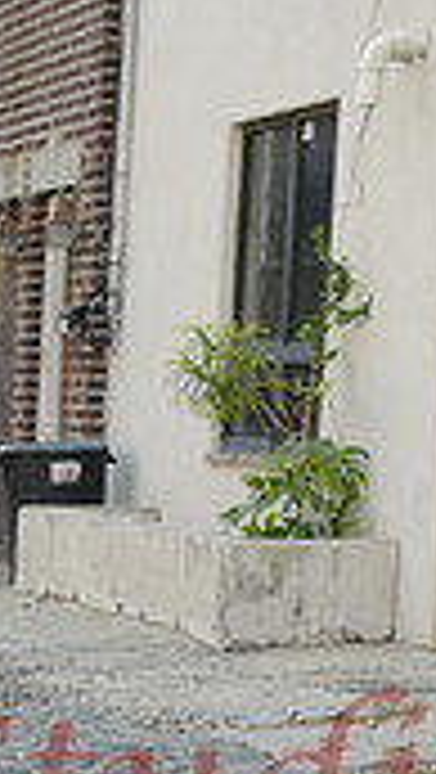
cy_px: 853
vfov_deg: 10.9
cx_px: -611
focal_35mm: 194
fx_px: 3979
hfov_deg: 6.0
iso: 800
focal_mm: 55
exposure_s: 1/200
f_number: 8
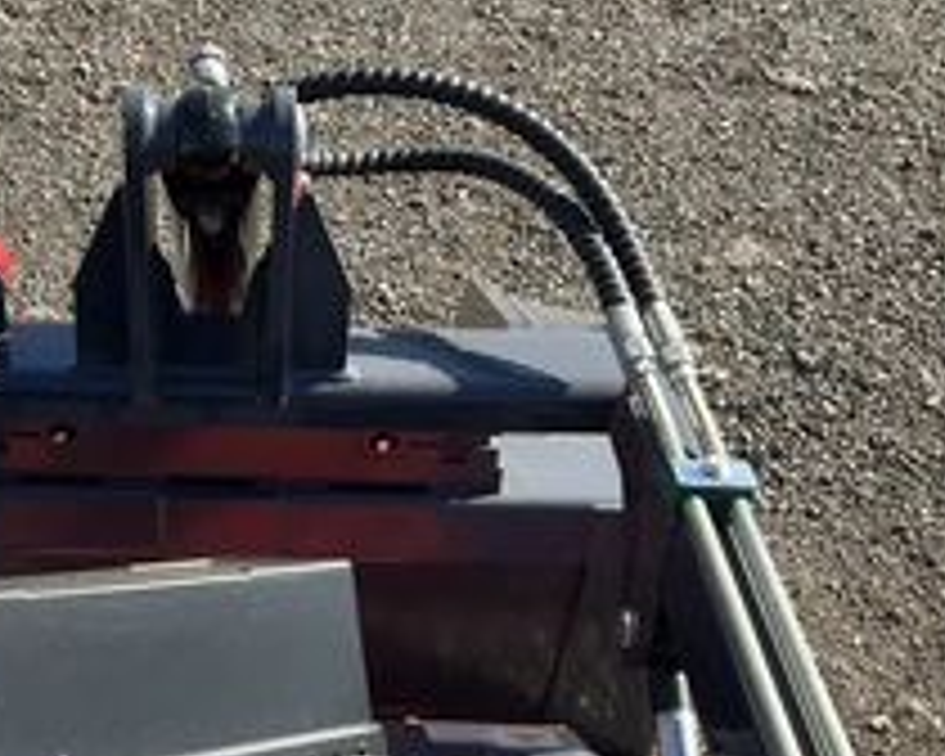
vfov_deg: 28.0
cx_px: 184
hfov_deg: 33.7
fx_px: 1510
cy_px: 495
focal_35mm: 54
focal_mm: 3
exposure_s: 1/606
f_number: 1.8
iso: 25
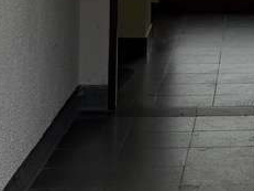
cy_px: -130
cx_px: 328
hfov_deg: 11.6
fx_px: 1217
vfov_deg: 8.6
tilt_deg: -1.3
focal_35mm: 166
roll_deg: +0.5
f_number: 1.78
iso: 80
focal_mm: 6.76
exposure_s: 1/593
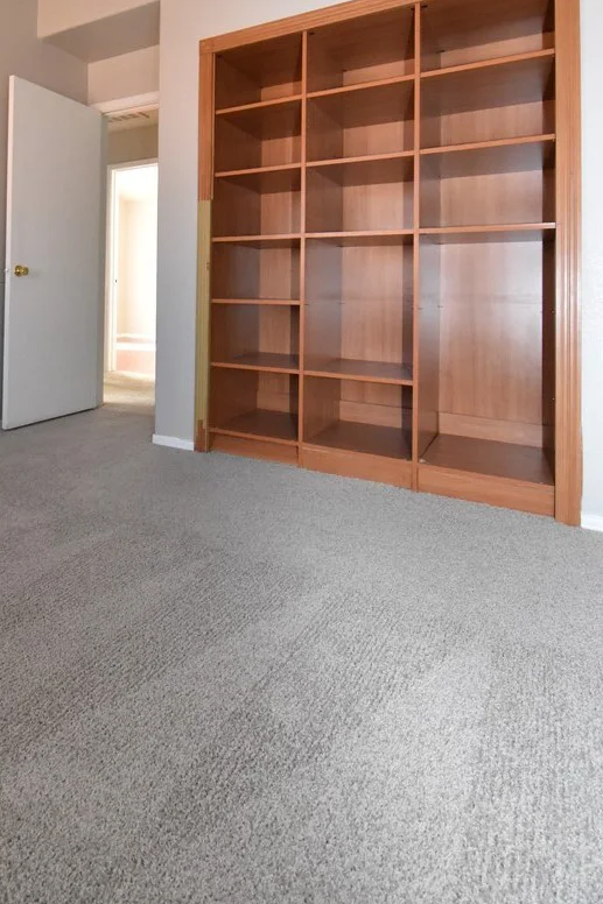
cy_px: 276
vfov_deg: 77.6
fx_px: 528
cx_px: 189
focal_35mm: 21
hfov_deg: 57.8
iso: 4000
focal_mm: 10
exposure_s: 1/80
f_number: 7.1
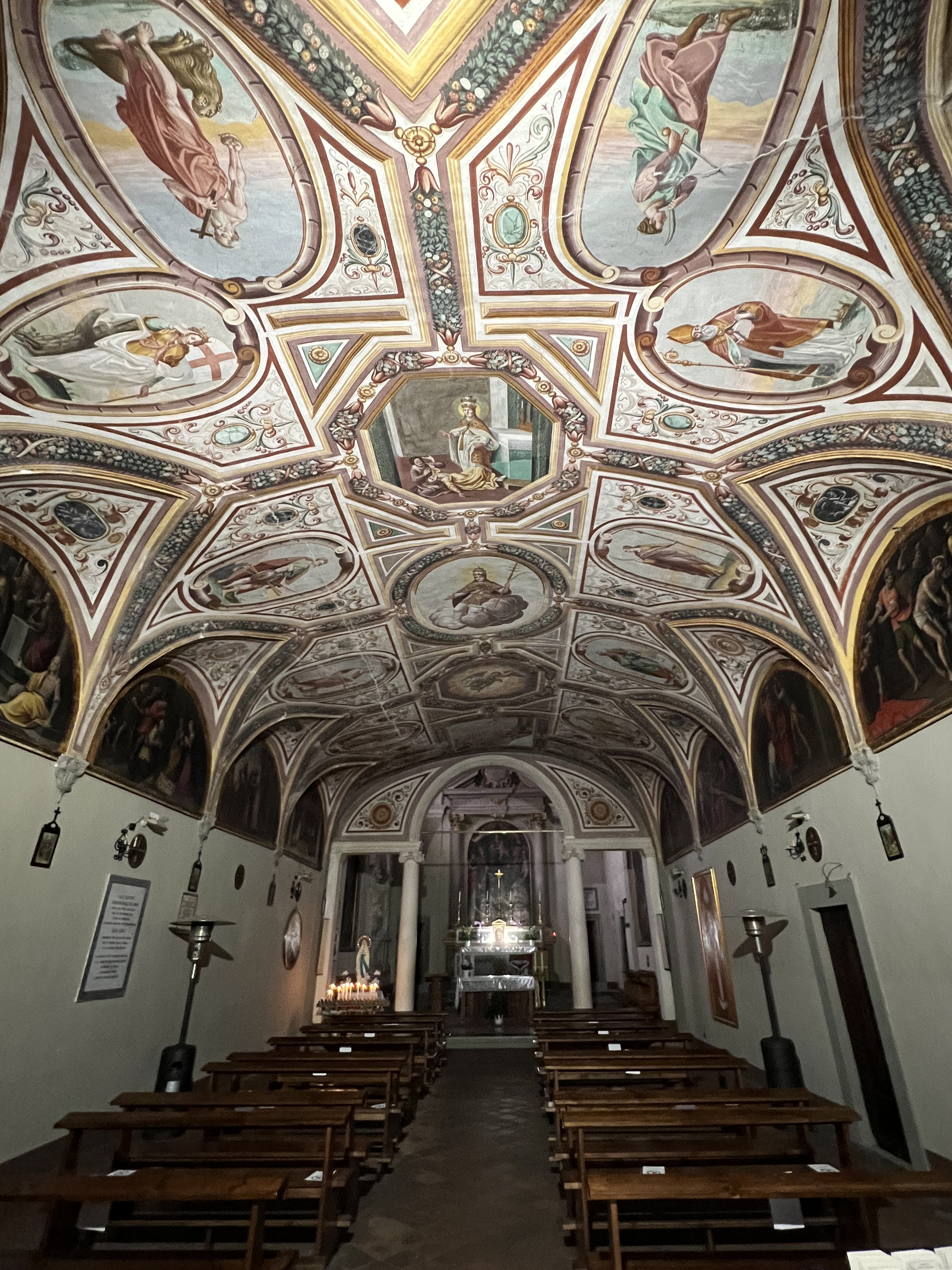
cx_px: 490
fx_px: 587
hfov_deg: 78.1
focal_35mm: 16
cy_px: 601
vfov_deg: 94.4
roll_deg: +0.6
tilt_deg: +28.9
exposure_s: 1/33
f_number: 1.8
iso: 800
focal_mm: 1.57
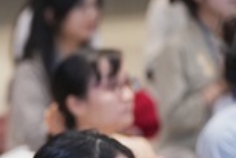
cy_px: 341
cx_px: -257
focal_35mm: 368
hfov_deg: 5.5
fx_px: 2412
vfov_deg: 3.7
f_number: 2.8
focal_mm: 83
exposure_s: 1/200
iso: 2000
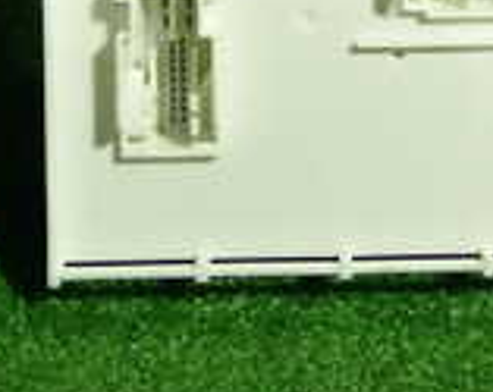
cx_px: 396
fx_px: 1631
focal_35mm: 112
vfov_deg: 12.6
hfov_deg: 17.0
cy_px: -289
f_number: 2.3
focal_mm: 5.4
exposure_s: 1/40
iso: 200
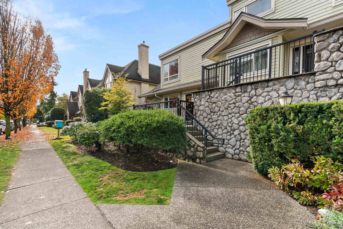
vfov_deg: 73.8
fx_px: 153
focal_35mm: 16
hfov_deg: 96.7
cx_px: 172
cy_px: 114
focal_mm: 16
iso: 200
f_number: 8
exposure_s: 1/40
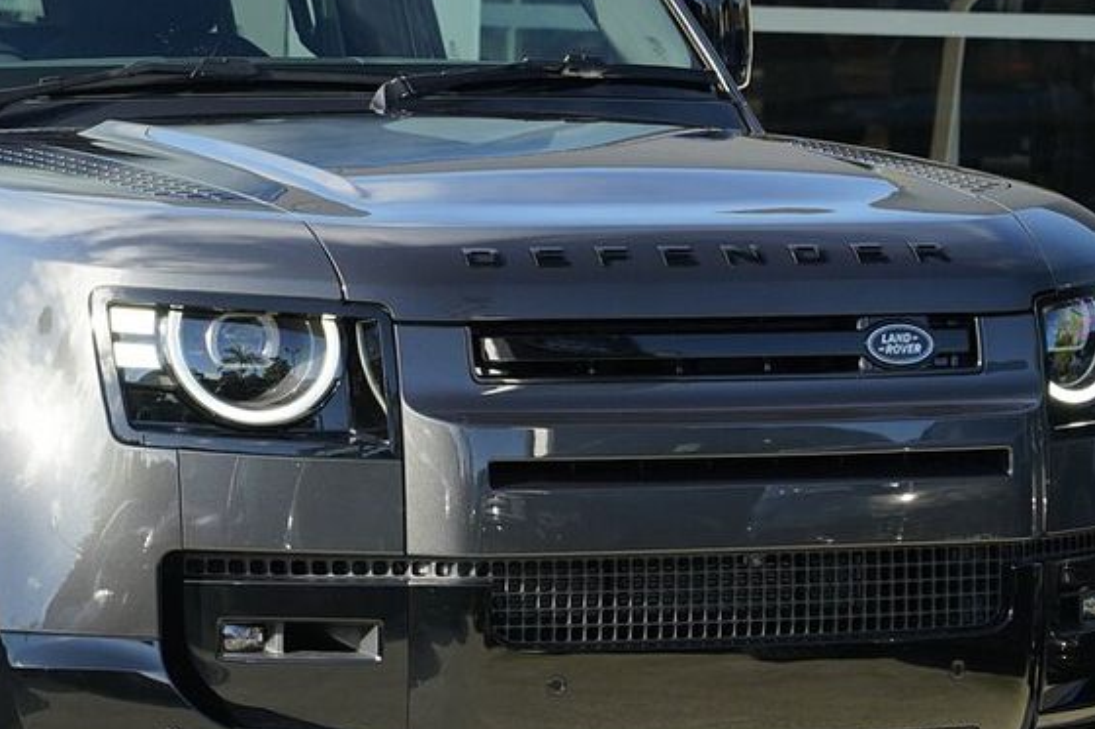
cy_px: 344
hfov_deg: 9.1
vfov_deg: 6.1
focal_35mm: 225
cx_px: 153
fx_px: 6841
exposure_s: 1/320
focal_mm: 105
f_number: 7.1
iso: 1000
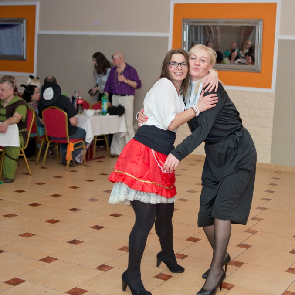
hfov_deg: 37.5
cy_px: 147
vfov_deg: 37.6
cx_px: 169
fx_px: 434
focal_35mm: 45
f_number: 2.8
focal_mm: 35
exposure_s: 1/320
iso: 320
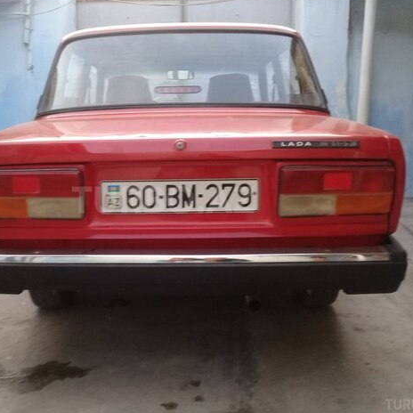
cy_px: 200
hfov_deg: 42.6
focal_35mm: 39
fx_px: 526
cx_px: 163
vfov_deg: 42.8
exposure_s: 1/33
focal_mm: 3.3
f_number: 2.2
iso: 80
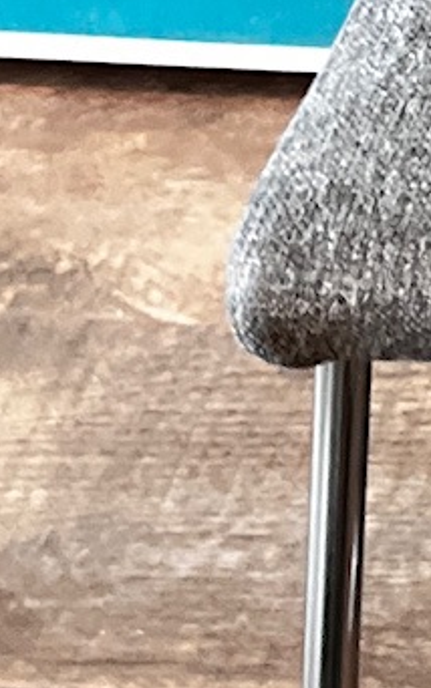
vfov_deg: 12.2
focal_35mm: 165
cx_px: 1216
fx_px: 3098
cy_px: -272
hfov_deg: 7.2
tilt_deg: -33.5
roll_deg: -1.1
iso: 400
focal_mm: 5.1
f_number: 1.6
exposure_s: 1/50
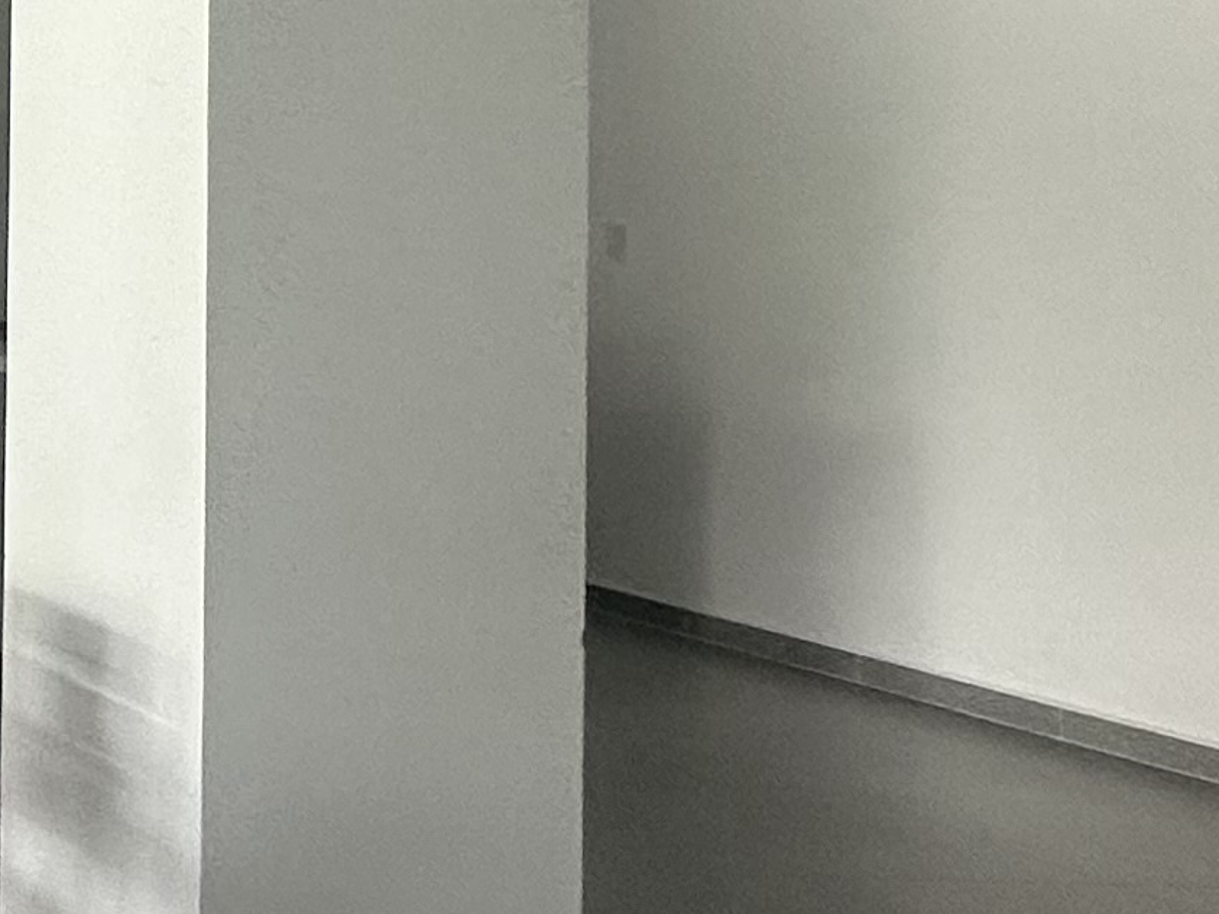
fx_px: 2359
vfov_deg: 21.5
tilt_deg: +0.6
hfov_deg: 18.9
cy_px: 100
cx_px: -1183
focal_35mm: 67
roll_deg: -1.4
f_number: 2.2
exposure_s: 1/99
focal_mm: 2.22
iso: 100
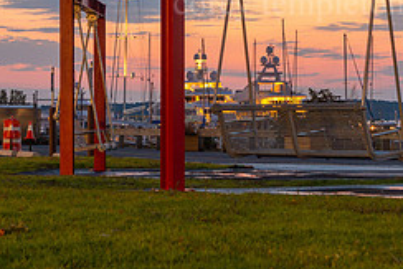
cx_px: 364
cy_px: 23
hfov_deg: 13.8
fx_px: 1646
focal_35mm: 147
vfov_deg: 9.3
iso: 400
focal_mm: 58
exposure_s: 1.3
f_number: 6.3
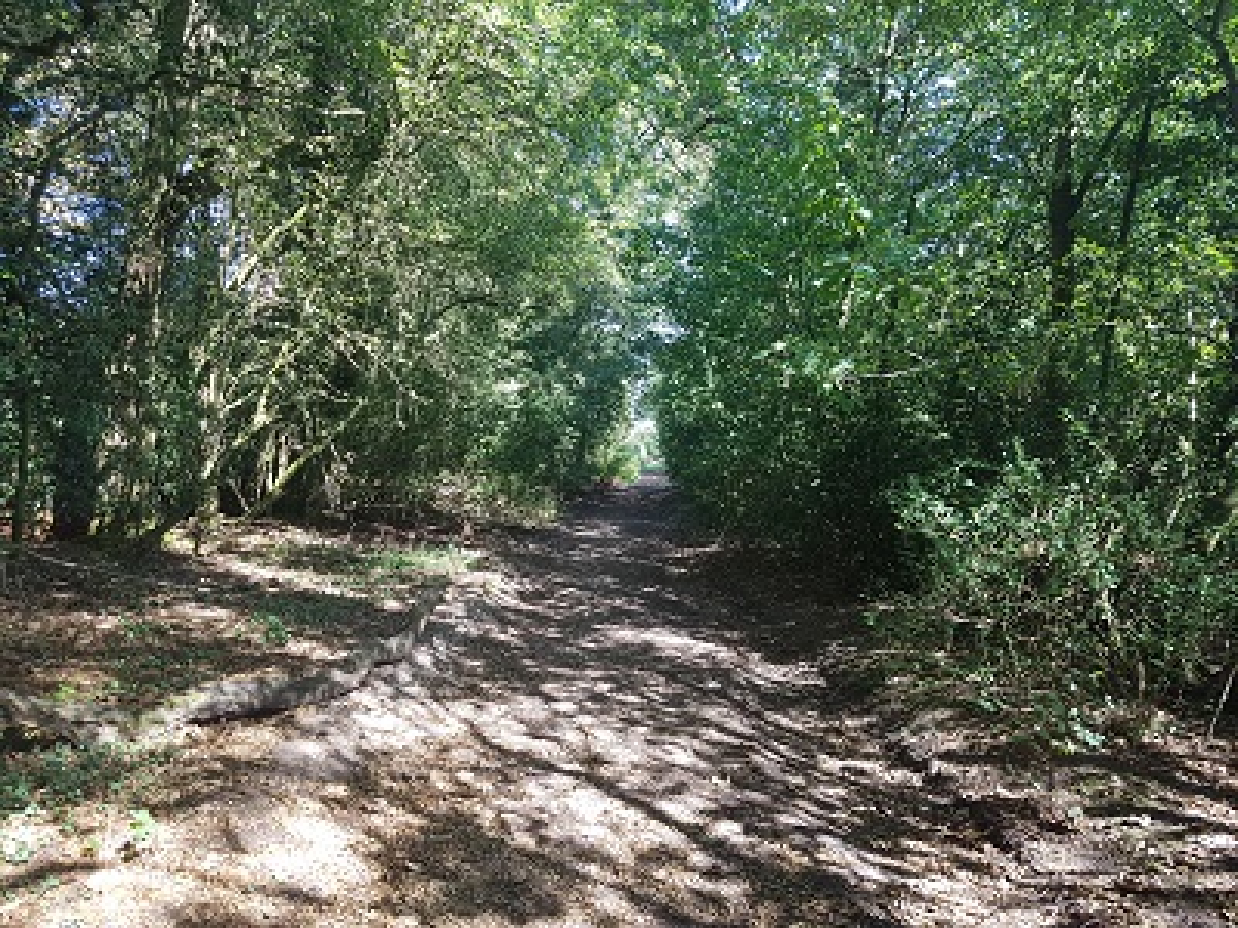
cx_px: 619
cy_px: 464
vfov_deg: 53.1
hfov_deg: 67.3
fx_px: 930
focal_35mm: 26
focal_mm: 4.2
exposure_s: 1/124
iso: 50
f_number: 1.7
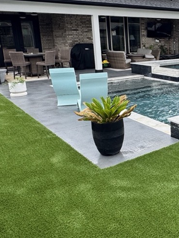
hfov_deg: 32.2
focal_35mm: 40
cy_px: 99
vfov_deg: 46.6
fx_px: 276
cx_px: 192
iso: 40
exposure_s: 1/386
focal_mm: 2.22
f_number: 2.2
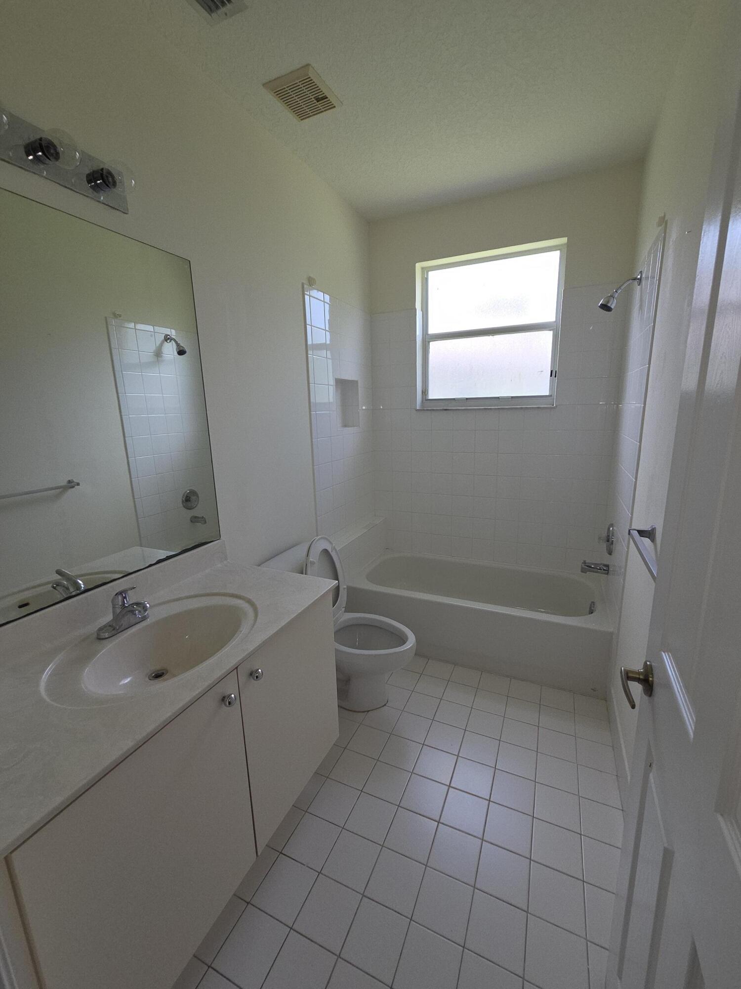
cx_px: 370
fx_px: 371
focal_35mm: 13
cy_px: 494
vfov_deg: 106.2
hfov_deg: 89.9
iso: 50
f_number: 2.2
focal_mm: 2.2
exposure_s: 1/156
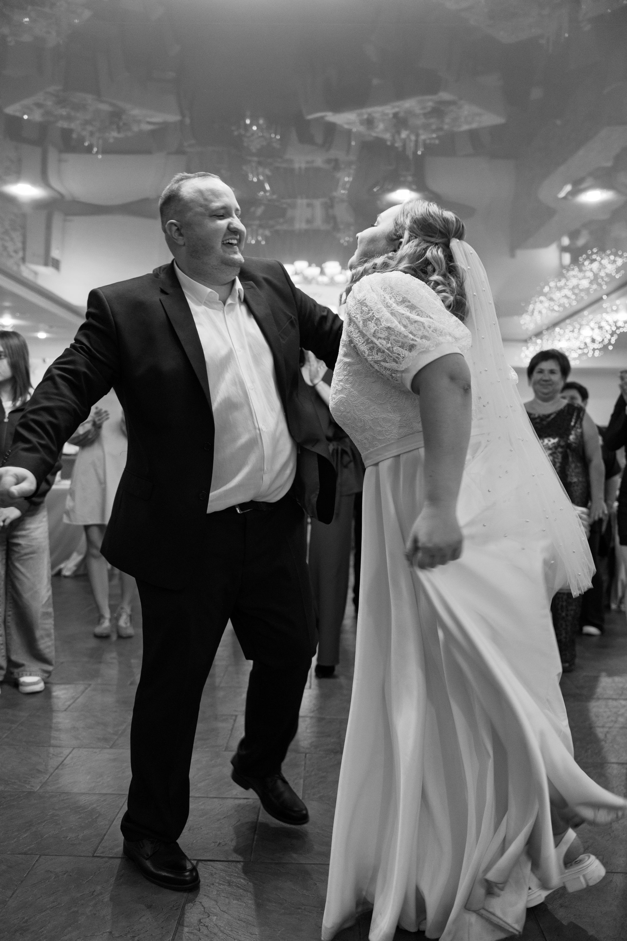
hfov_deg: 40.0
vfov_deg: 57.2
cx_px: 314
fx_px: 862
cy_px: 470
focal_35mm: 33
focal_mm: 33
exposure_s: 1/160
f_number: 2.8
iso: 1600
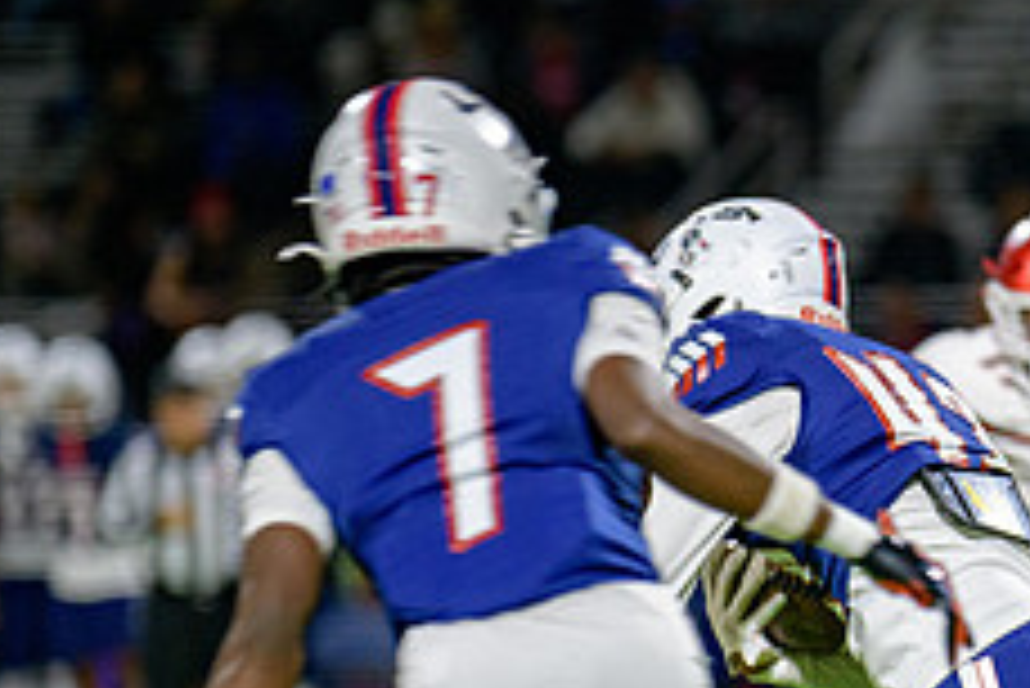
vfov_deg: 2.3
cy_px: 776
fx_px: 17406
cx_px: 1237
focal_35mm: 608
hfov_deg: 3.4
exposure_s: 1/250
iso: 2000
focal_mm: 240
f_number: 2.8
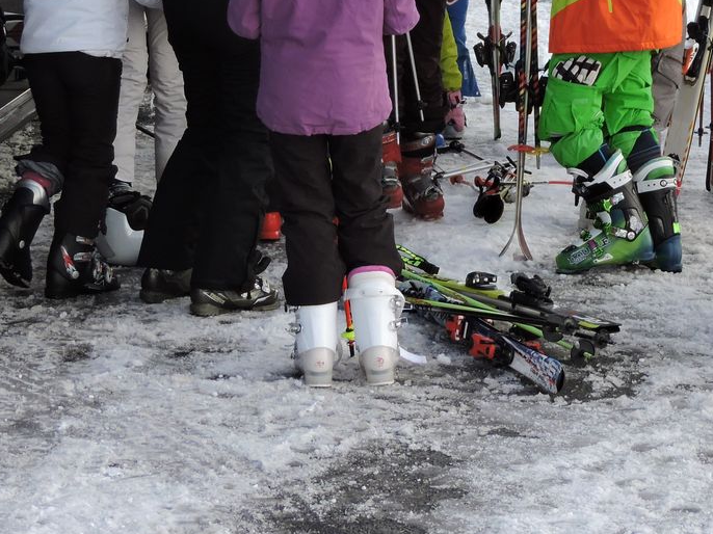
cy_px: 20
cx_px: 499
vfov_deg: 10.5
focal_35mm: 140
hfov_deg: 14.1
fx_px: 2883
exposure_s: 1/400
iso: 100
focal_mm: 10.7
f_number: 3.7
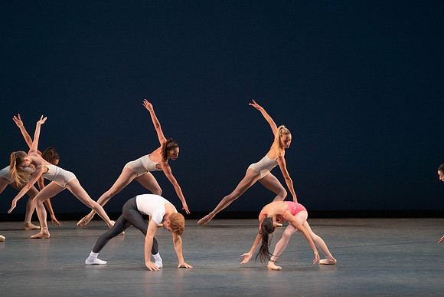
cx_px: 222
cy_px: 148
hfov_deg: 7.6
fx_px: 3343
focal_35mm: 271
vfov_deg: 5.1
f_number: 7.1
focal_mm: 271
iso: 5000
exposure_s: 1/400
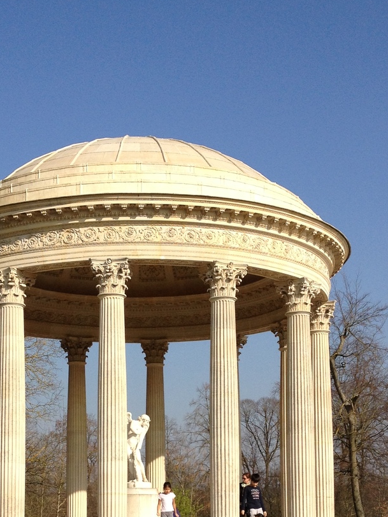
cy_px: 450
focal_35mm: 69
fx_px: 1031
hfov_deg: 21.3
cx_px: 147
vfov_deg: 27.3
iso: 50
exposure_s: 1/1972
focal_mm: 4.28
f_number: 2.4
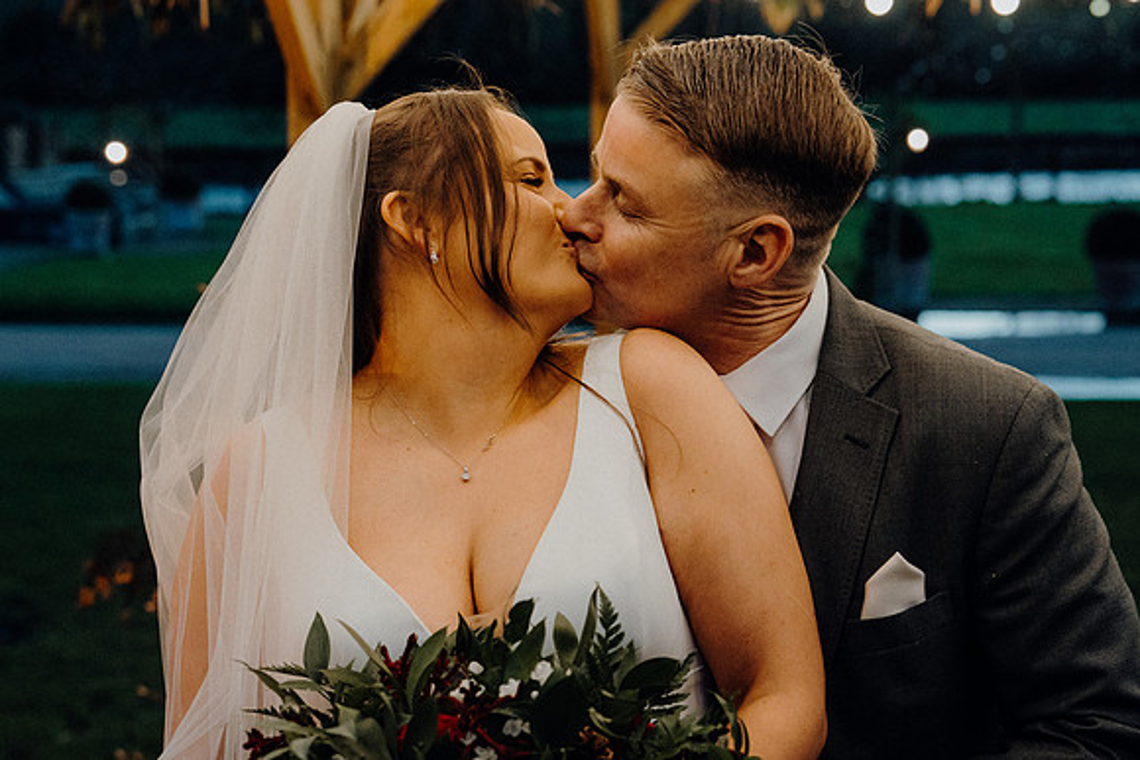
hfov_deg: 28.8
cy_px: 380
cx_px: 570
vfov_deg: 19.5
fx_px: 2217
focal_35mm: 70
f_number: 3.5
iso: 3200
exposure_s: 1/160
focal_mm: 47
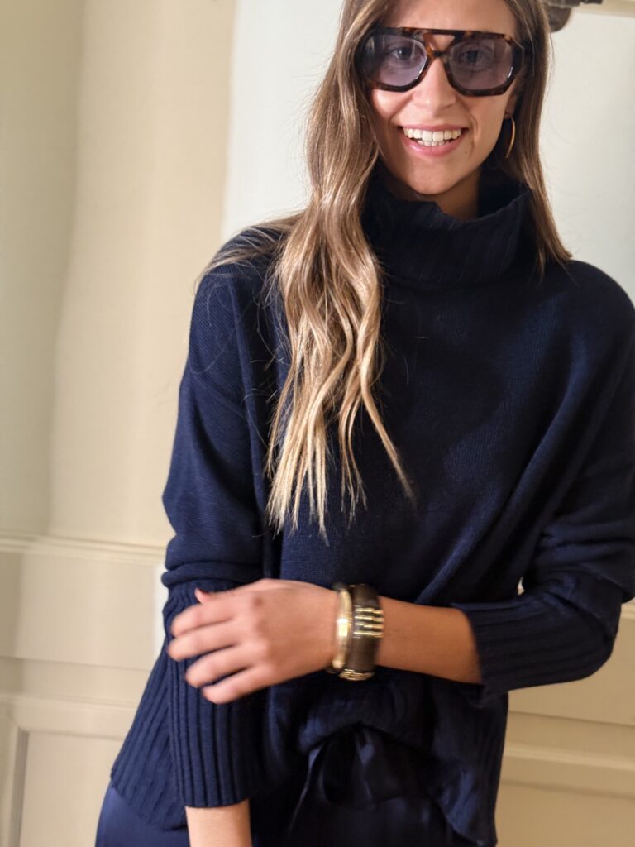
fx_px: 1174
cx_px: 318
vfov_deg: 39.7
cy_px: 424
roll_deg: -6.0
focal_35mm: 48
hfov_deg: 30.3
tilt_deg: -6.2
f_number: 1.78
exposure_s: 1/50
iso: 80
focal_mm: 6.76
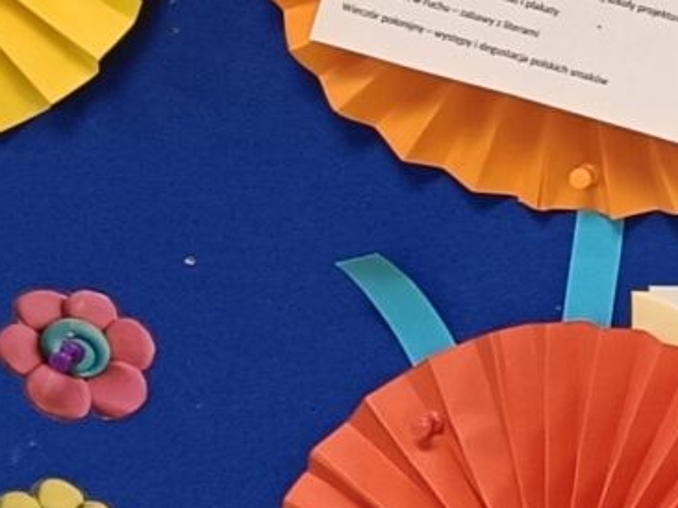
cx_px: 2212
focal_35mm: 182
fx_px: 3562
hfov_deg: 8.5
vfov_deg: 8.1
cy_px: -135
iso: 500
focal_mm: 4.84
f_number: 1.88
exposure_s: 1/100
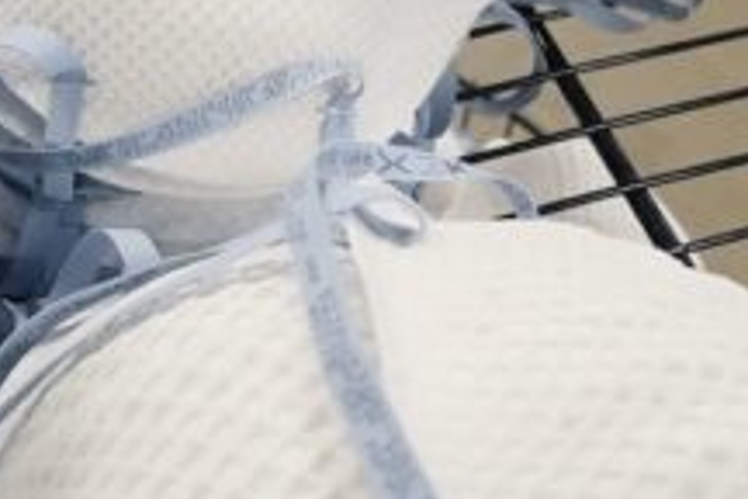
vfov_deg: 23.4
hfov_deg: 34.7
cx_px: 253
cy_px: 92
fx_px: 1184
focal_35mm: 57
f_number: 5
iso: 6400
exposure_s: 1/500
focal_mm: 12
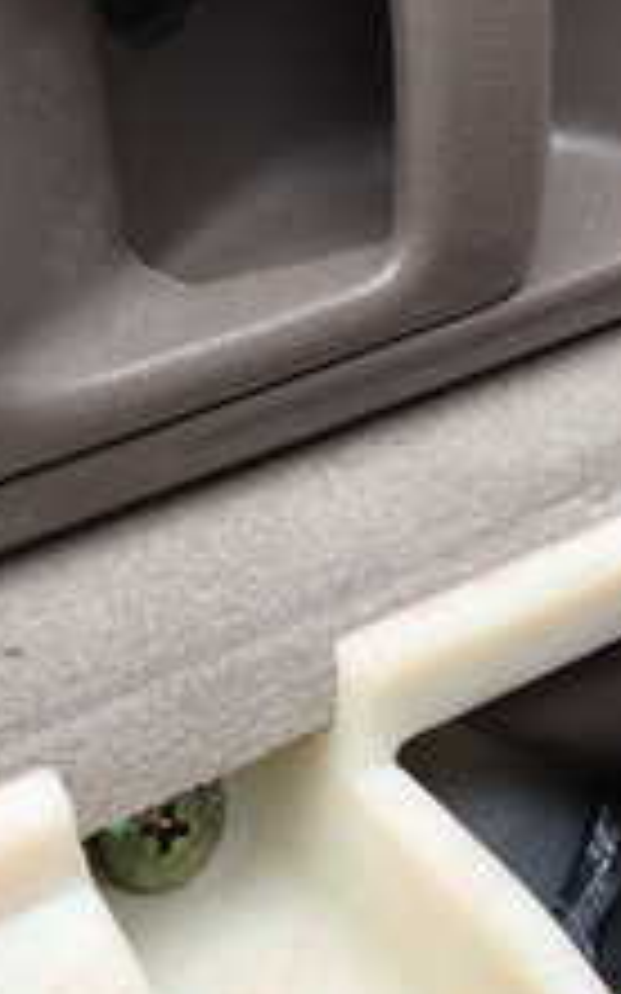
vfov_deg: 28.5
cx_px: 670
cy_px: 594
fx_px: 1951
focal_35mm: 72
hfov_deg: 17.5
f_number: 2.8
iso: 100
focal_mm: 4.5
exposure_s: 1/60
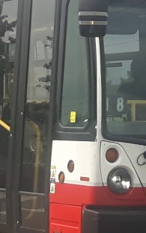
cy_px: 99
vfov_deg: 19.3
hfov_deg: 12.1
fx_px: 688
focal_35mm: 108
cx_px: 28
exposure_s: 1/1250
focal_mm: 3.7
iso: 40
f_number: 1.9
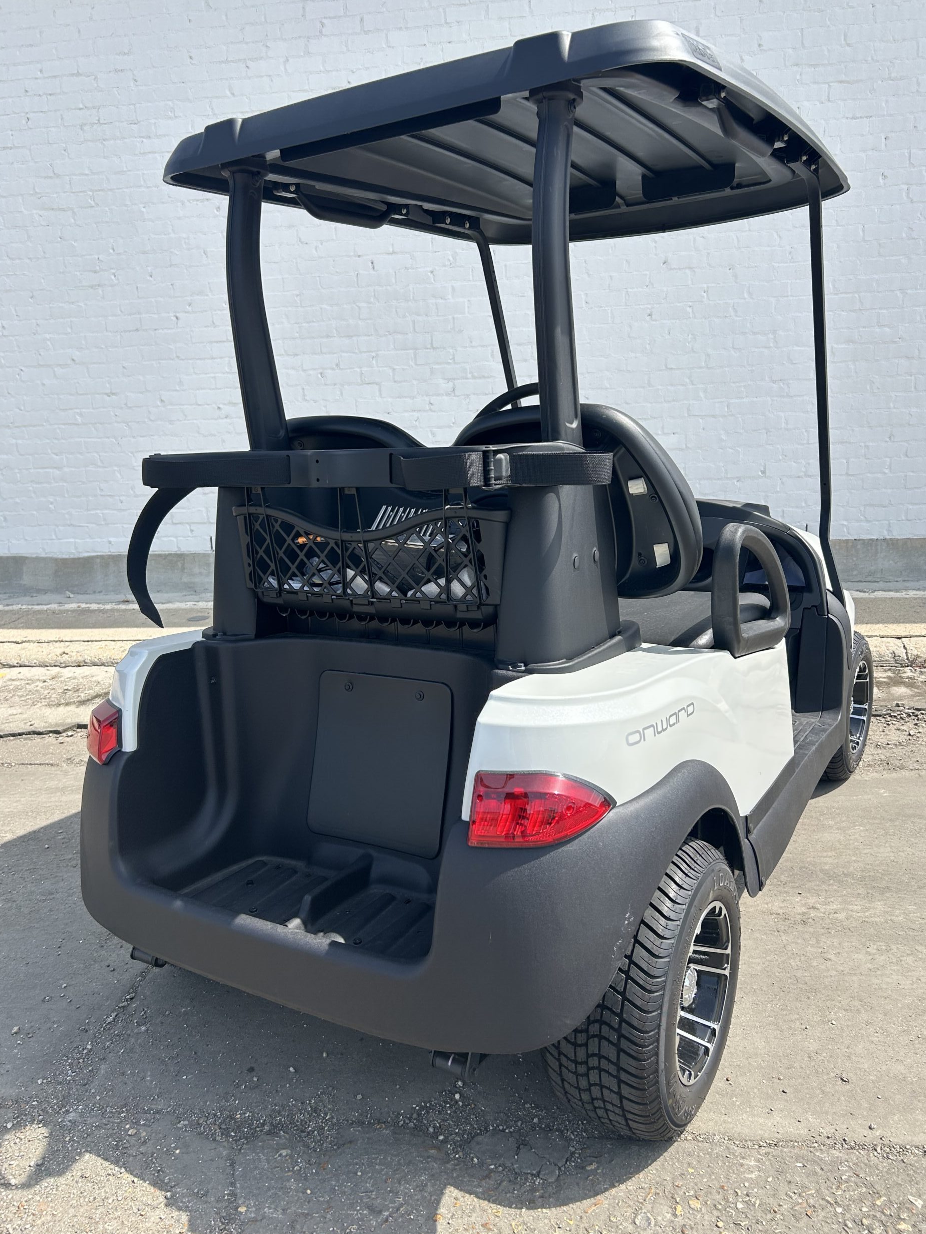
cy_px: 607
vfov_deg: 65.3
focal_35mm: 27
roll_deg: +1.9
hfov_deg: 51.4
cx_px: 468
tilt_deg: -10.6
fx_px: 963
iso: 50
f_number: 1.5
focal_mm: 5.7
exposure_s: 1/2299
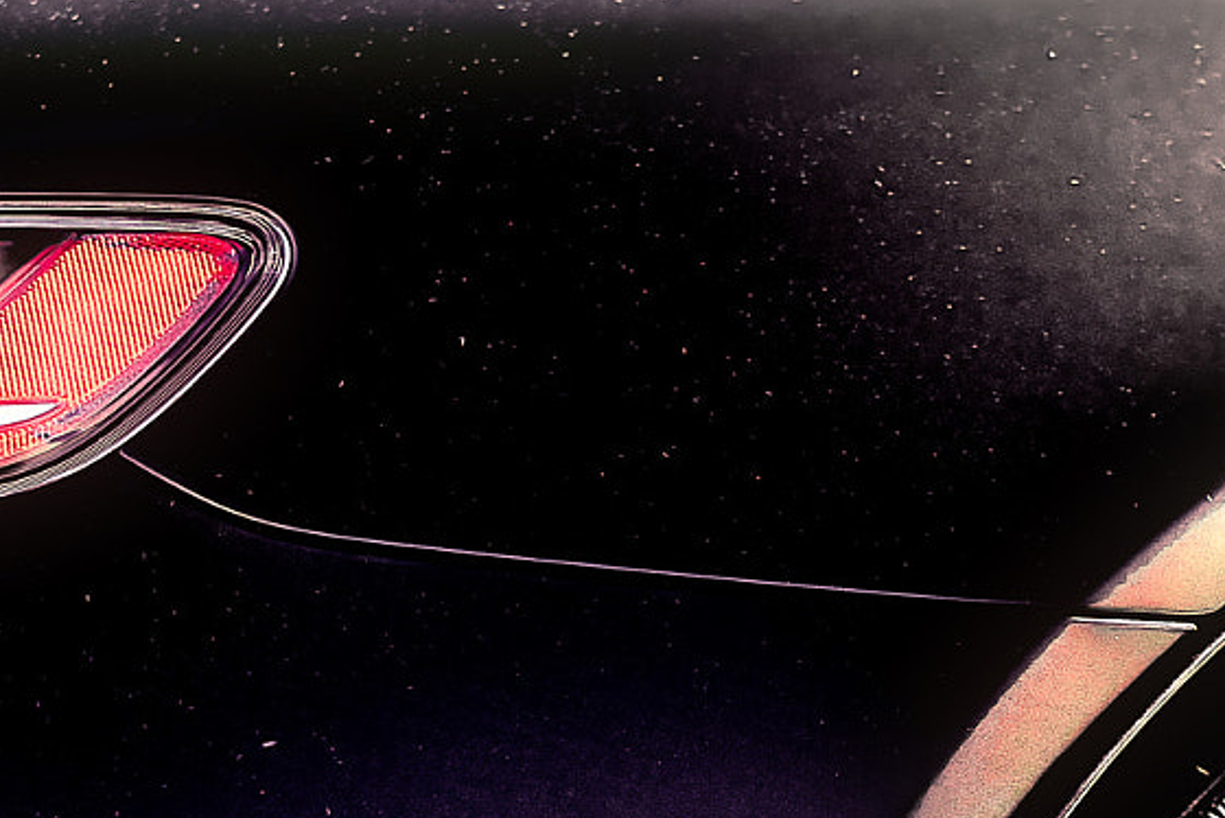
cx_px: 201
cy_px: 842
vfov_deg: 13.5
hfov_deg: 20.1
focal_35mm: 100
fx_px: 3404
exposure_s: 1/40
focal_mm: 35
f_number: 1.4
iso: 1000
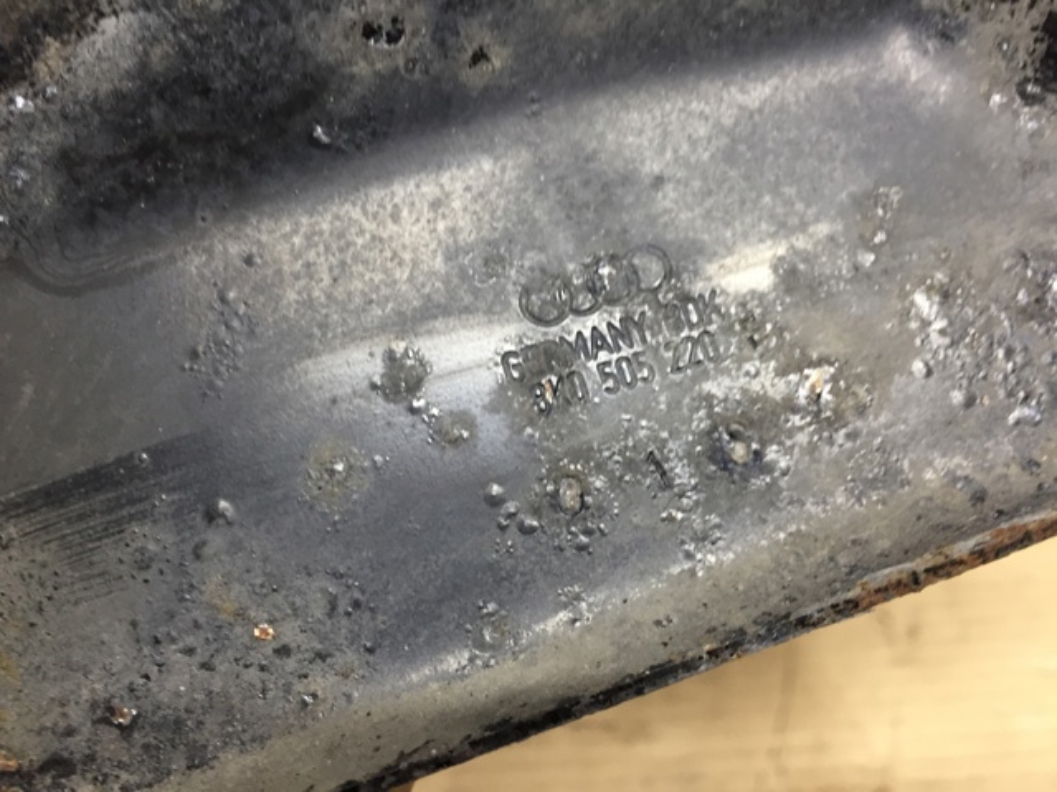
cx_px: 528
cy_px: 396
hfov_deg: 61.7
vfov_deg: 48.2
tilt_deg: -48.4
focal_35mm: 29
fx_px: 886
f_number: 2.2
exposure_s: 1/33
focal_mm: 4.15
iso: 100
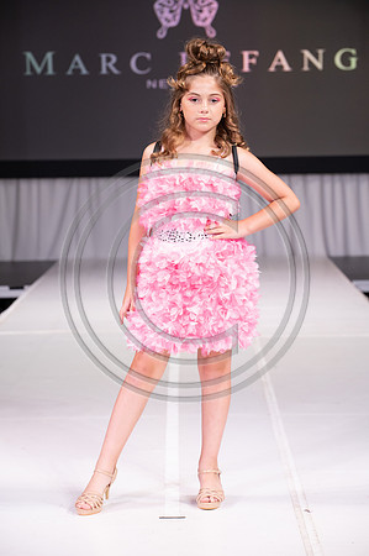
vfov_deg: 18.3
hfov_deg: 12.2
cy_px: 278
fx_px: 1726
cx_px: 184
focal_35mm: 112
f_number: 5.6
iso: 2000
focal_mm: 112
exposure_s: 1/400
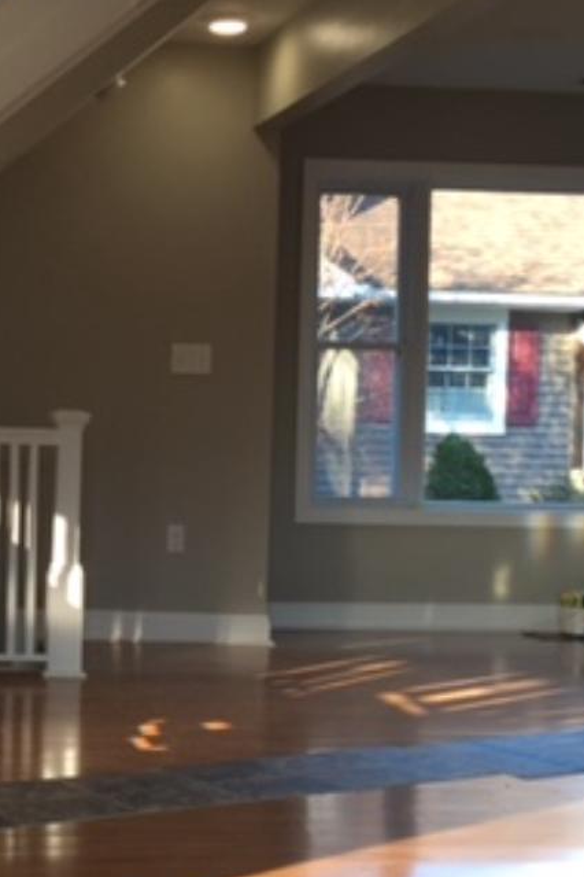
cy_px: 467
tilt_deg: -1.9
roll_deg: -0.9
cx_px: -10
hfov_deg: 19.4
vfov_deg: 29.6
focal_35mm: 68
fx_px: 1655
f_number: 2.2
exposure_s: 1/60
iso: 32
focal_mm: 4.15
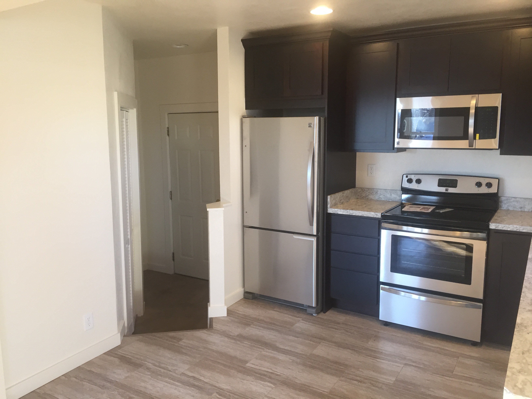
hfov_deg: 61.7
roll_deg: -0.4
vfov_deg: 48.2
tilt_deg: -6.0
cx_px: 266
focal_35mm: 29
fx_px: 446
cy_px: 200
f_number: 2.2
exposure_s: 1/30
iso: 40
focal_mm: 4.15
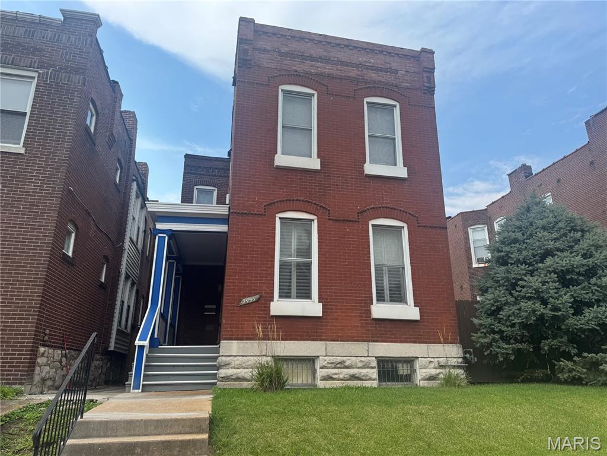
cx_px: 304
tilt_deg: +17.1
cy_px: 228
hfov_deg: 71.6
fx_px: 421
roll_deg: -0.4
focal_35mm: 24
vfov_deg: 56.8
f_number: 1.78
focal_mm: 6.76
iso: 80
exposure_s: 1/2959
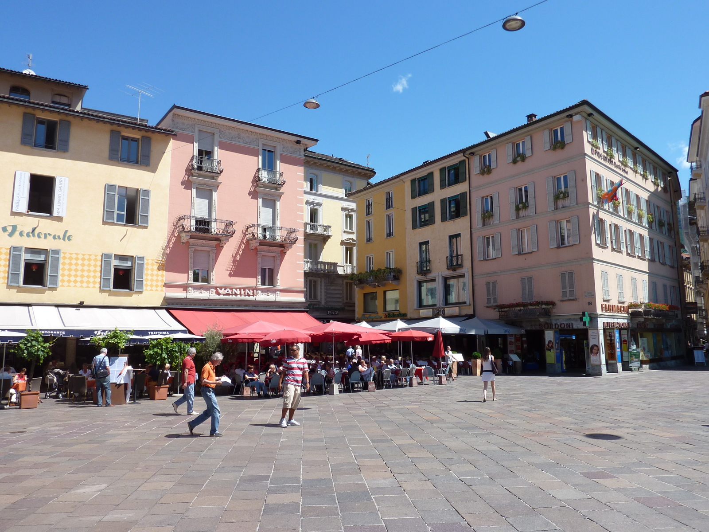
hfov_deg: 69.4
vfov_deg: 54.9
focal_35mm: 25
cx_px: 354
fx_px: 512
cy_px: 266
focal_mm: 4.1
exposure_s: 1/400
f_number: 4.5
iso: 80
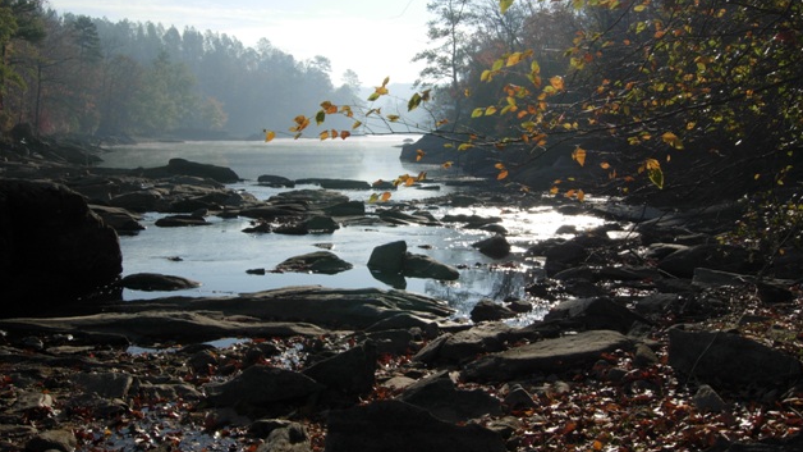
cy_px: 168
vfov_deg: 29.6
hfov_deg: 50.5
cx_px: 407
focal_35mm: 40
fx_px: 852
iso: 50
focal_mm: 7.5
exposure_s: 1/512
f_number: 6.1
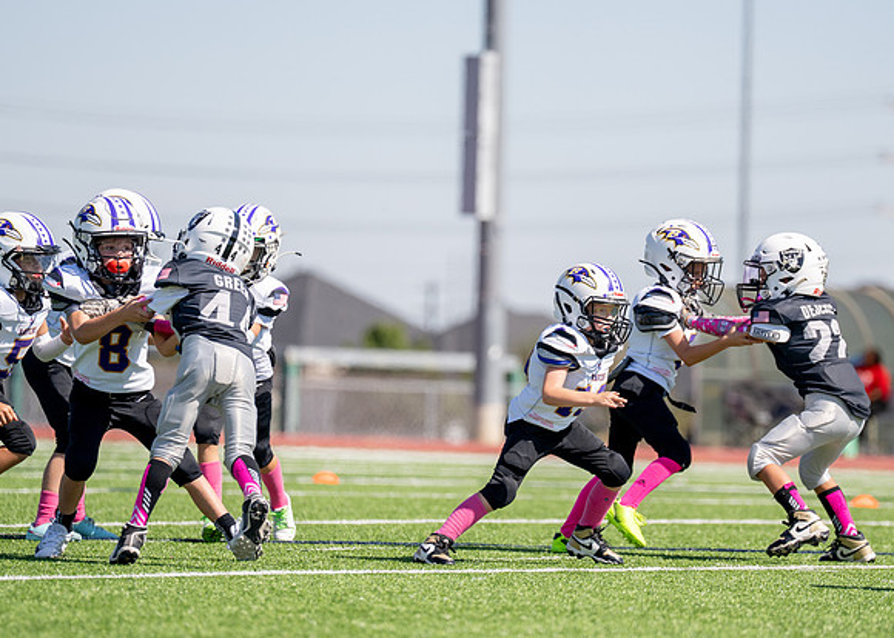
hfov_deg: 7.6
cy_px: 368
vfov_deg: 5.4
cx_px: 576
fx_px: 6724
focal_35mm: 265
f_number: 2.8
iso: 200
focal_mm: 200
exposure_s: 1/4000
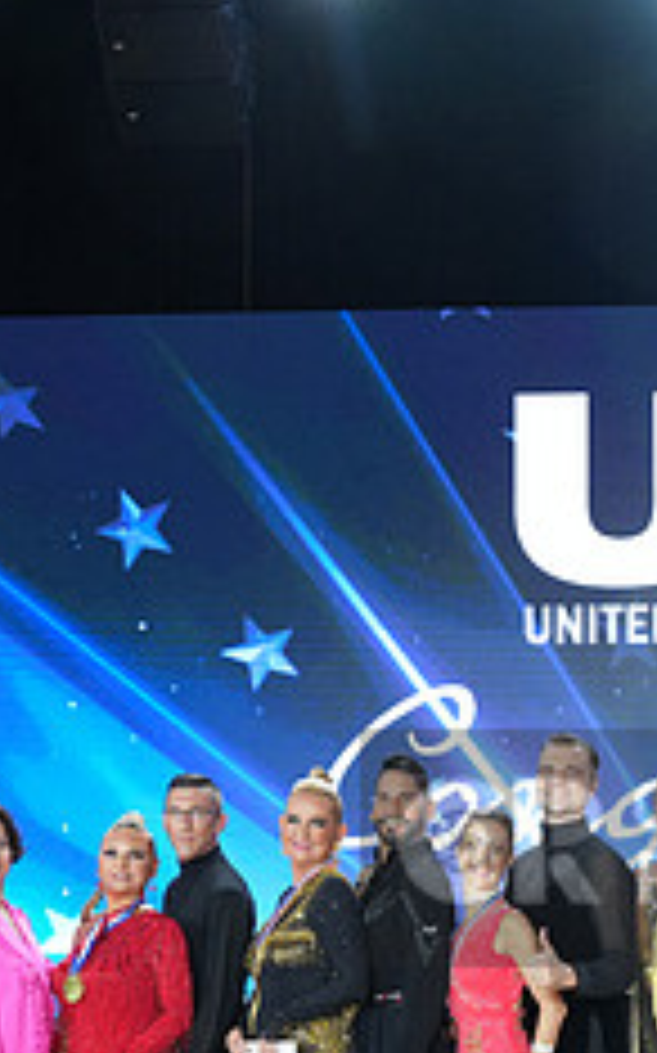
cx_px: 850
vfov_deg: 24.5
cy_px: 848
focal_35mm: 83
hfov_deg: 15.0
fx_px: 2381
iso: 2000
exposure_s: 1/200
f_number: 7.1
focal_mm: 32.8
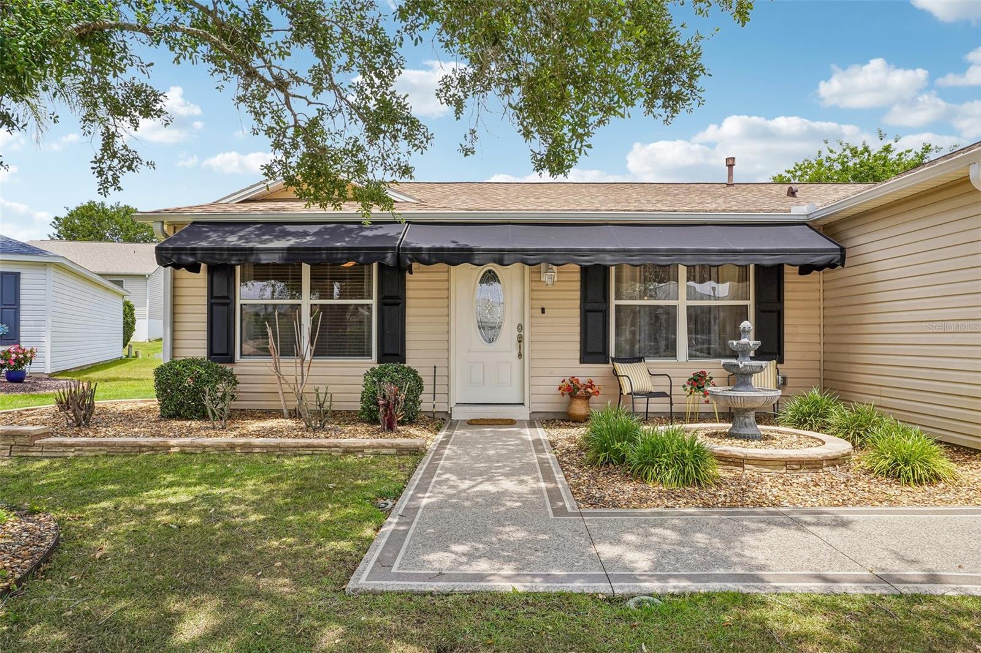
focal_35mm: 22
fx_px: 599
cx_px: 490
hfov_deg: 78.6
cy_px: 326
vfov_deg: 57.2
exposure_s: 1/30
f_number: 20
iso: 125
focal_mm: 22
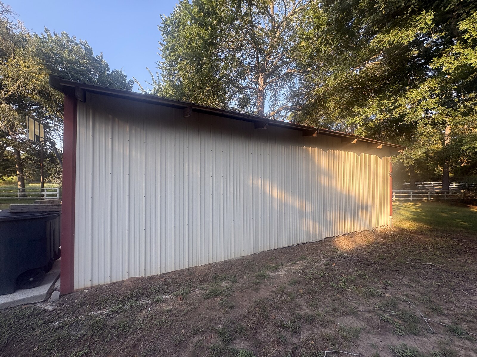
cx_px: 238
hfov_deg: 102.1
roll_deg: +0.5
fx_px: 193
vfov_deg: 85.7
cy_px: 178
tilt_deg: +2.3
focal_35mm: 14
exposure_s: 1/303
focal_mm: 2.22
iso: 50
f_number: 2.2
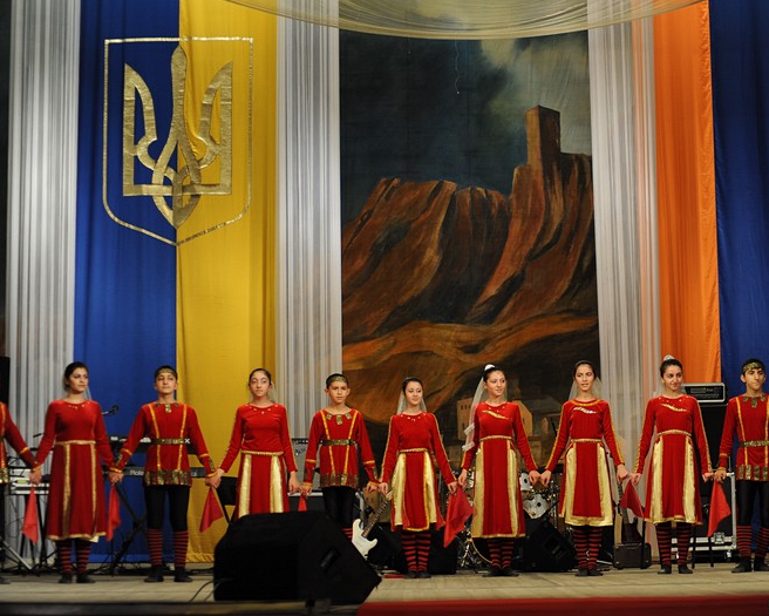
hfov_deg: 23.8
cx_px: 467
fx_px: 1821
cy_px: 307
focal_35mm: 80
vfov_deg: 19.2
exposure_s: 1/200
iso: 1000
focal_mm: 70
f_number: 4
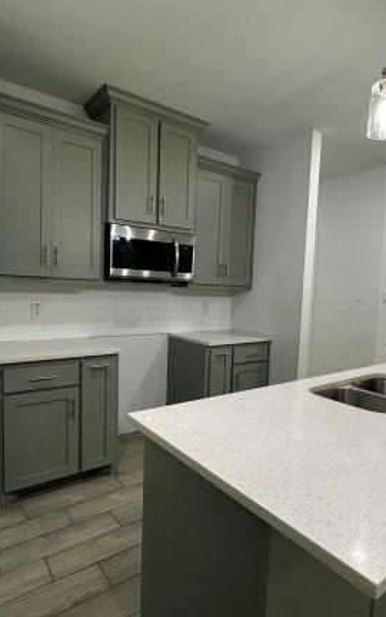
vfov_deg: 79.6
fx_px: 370
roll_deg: -2.1
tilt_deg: -4.8
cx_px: 212
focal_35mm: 22
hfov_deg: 55.0
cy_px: 321
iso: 200
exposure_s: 1/120
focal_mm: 2.22
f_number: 2.2
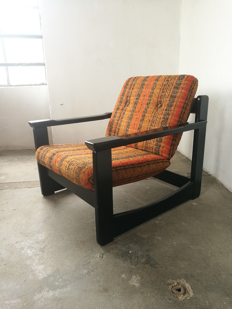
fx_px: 241
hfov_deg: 51.4
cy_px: 154
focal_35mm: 27
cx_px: 116
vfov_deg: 65.3
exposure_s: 1/40
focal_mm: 4.5
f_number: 2.2
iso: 160
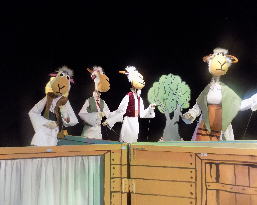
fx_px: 183
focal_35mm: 24
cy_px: 102
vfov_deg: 58.8
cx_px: 131
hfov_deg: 70.3
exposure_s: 1/30
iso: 360
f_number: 3.1
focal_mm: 4
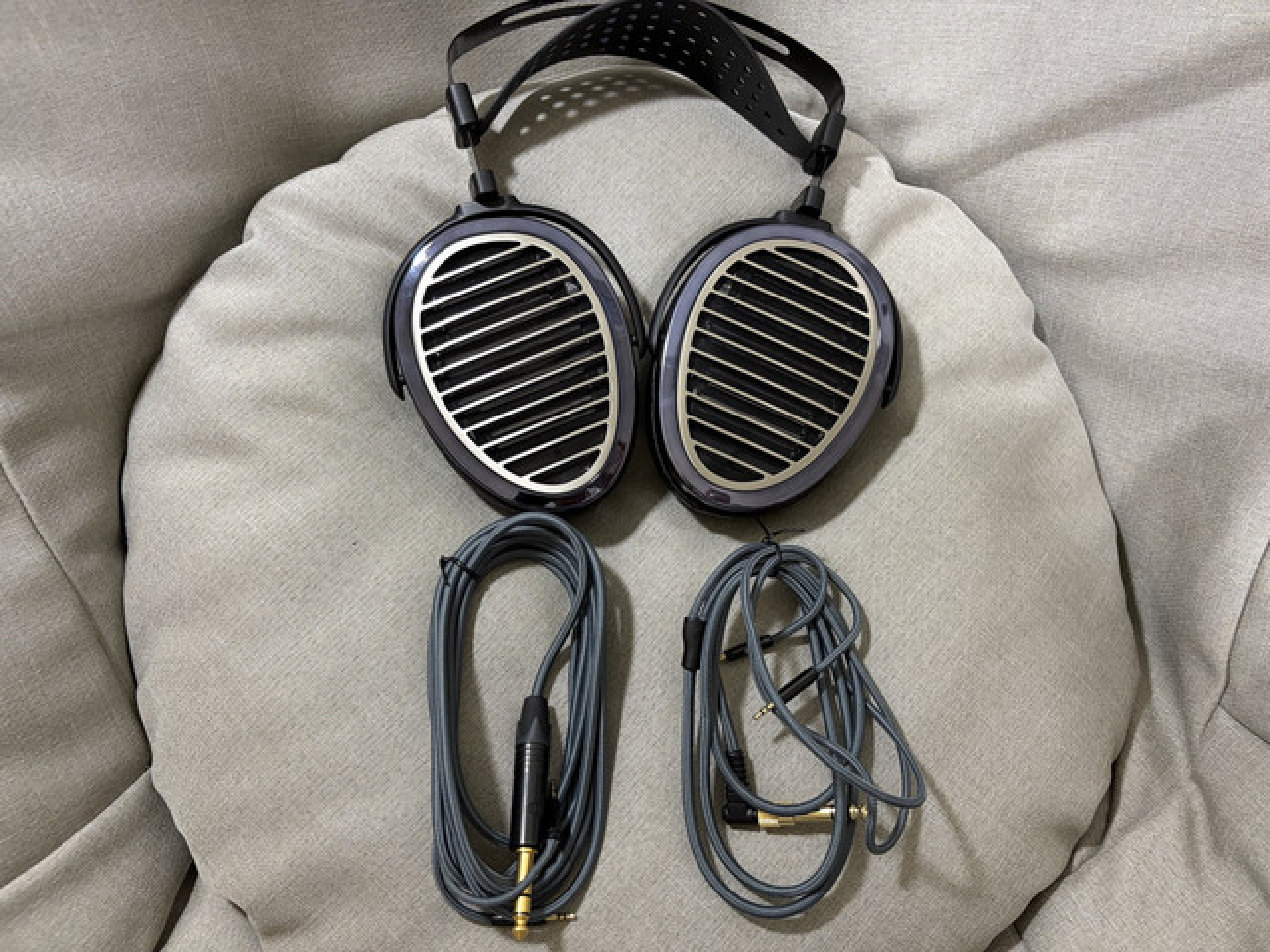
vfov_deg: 53.1
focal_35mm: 26
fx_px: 954
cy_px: 476
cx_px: 635
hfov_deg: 67.3
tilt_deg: -75.3
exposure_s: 1/60
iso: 250
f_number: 1.6
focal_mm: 5.96
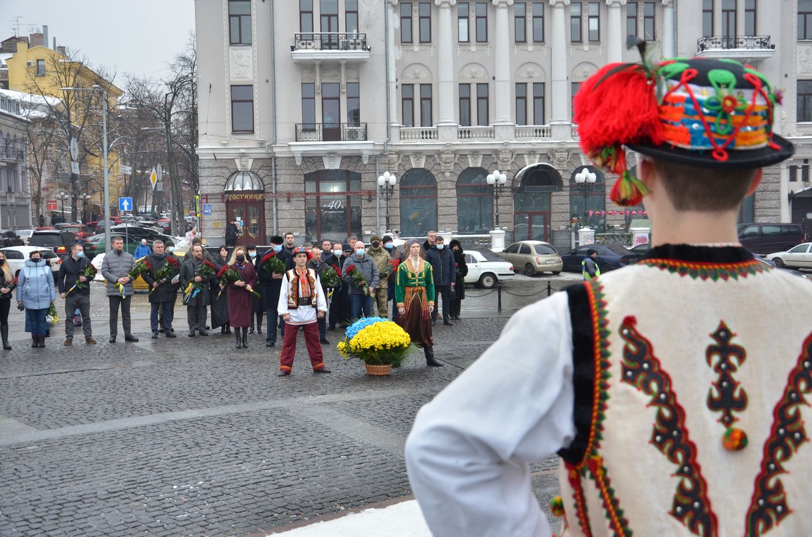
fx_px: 945
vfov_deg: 31.8
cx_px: 406
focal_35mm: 42
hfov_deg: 46.5
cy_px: 268
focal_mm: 28
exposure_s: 1/400
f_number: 7.1
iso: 800
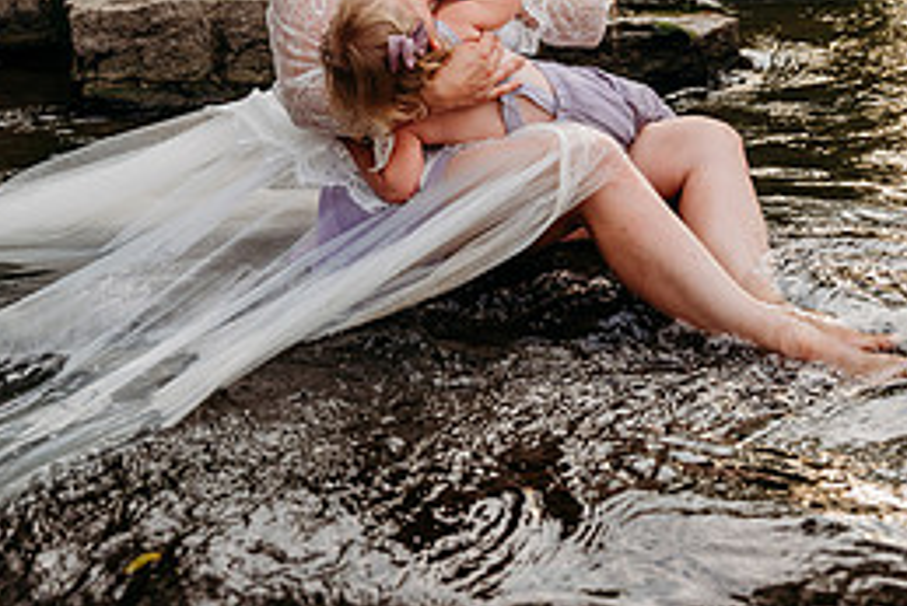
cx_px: 410
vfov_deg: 20.7
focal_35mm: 65
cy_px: 110
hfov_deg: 30.9
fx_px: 1638
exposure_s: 1/1000
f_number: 2.8
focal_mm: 29
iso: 500
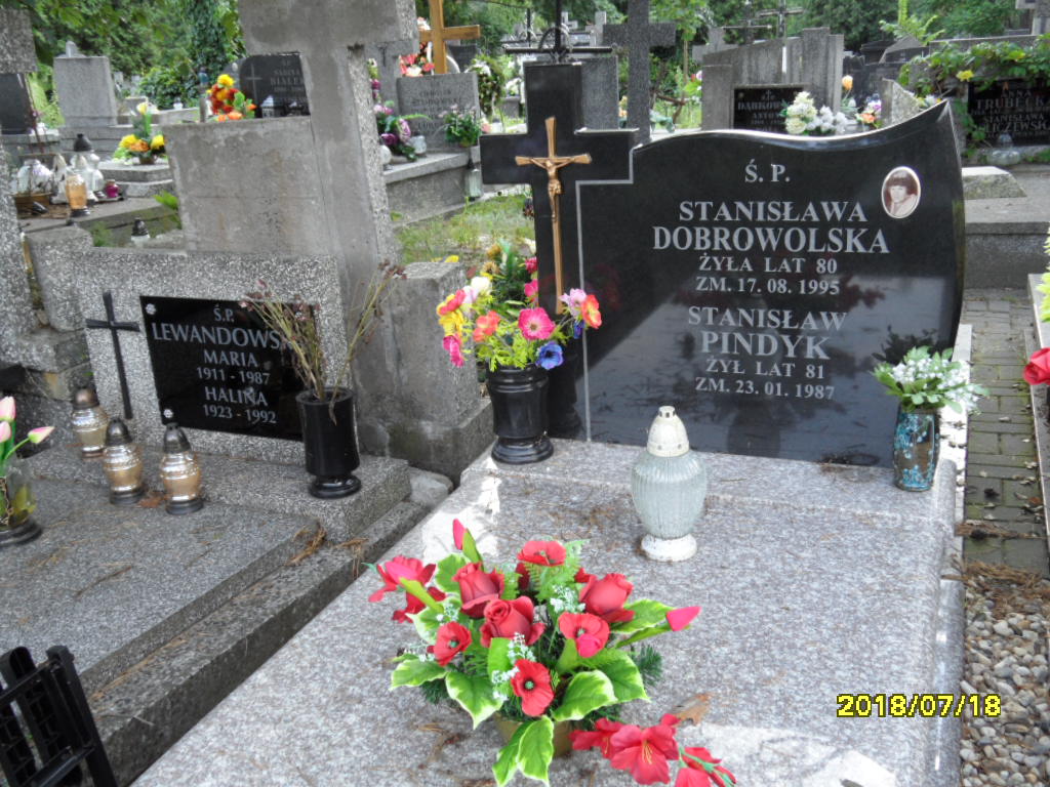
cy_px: 394
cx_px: 525
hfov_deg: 56.8
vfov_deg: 44.2
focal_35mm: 32
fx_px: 971
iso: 100
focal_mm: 5.3
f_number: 3.4
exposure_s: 1/60
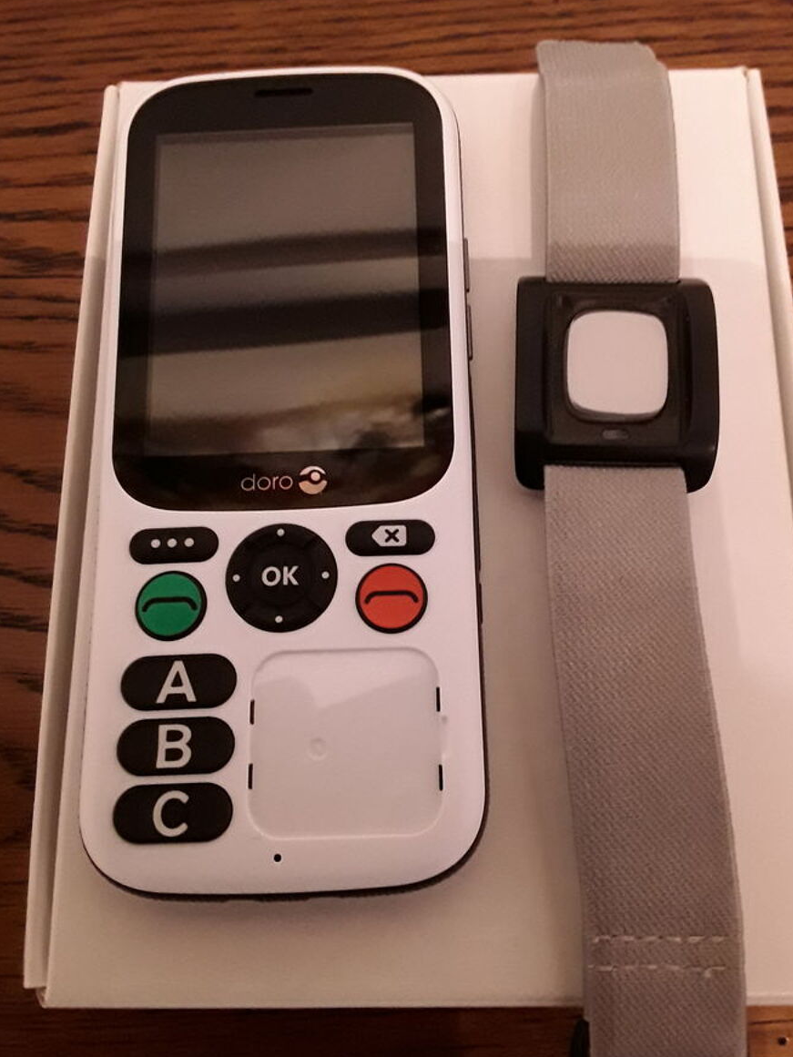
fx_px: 947
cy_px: 551
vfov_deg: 58.3
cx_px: 410
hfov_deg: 45.4
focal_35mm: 31
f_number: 1.9
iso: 320
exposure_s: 1/17
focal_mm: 2.91
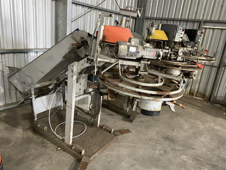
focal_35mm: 26
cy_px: 85
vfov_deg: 53.1
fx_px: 170
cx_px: 113
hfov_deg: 67.3
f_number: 1.8
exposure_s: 1/33
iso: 500
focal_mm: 4.25
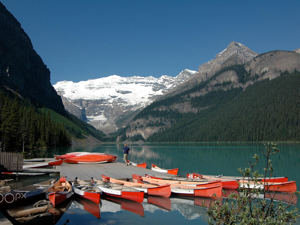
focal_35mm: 33
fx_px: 286
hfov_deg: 55.3
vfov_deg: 43.0
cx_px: 145
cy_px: 112
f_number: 10
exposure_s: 1/400
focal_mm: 20
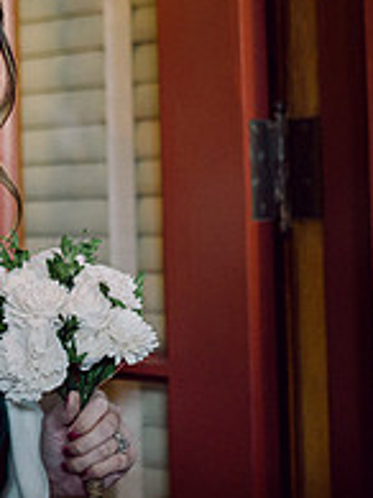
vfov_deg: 19.5
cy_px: 107
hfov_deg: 14.2
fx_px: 1438
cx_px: -97
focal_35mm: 100
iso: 1100
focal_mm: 35
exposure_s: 1/125
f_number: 1.4
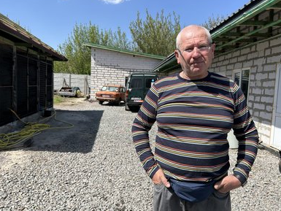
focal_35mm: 27
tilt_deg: -4.9
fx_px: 219
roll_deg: -1.9
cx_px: 144
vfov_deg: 51.4
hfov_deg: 65.3
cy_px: 103
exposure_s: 1/3460
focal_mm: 5.7
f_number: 1.5
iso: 50
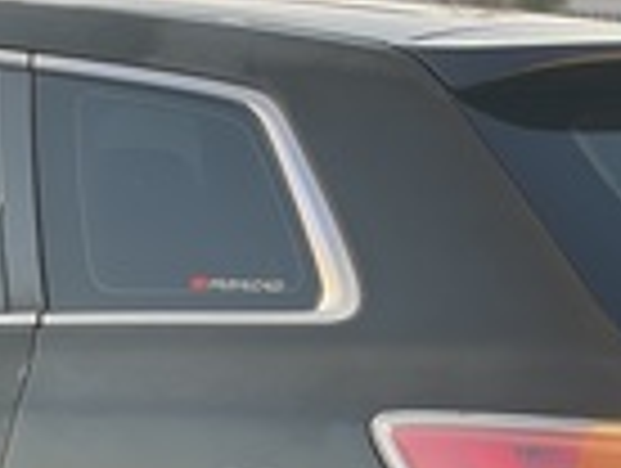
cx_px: 839
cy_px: 632
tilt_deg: -9.4
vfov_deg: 8.5
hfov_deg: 11.2
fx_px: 3091
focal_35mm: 172
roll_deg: -2.7
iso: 32
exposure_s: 1/252
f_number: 2
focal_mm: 6
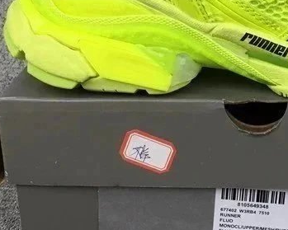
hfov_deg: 23.8
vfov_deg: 19.5
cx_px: 260
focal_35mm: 78
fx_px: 665
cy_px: 65
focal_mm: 3.3
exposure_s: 1/153
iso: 25
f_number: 2.4
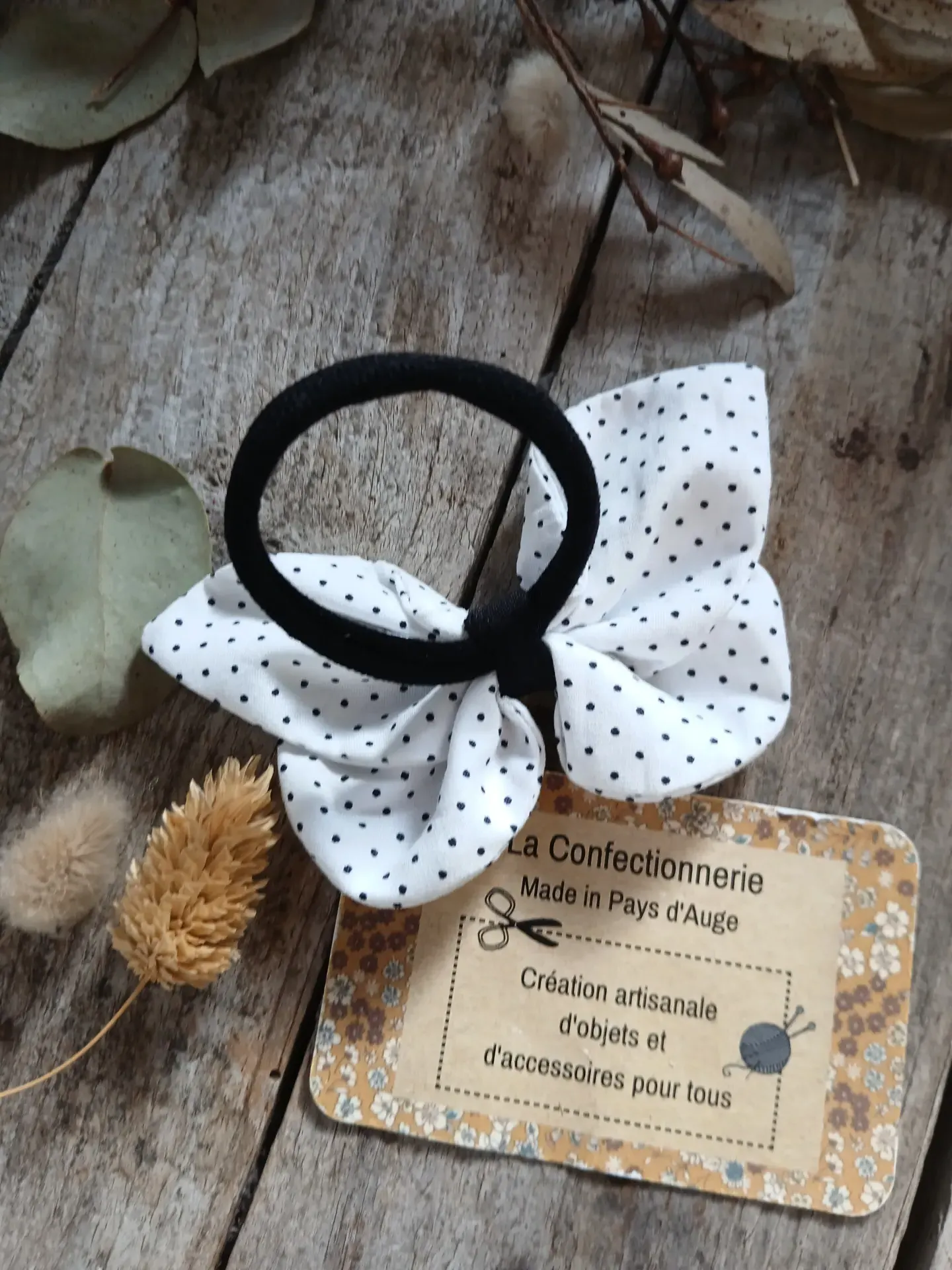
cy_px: 635
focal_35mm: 26
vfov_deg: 67.3
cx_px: 476
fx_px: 953
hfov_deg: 53.1
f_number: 1.8
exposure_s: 1/50
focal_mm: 3.98
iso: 64
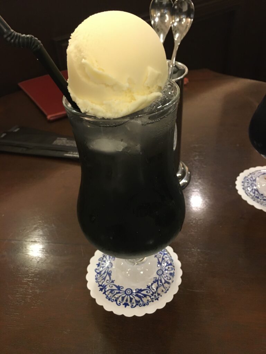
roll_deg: +4.0
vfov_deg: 61.7
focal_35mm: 29
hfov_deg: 48.2
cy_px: 177
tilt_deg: -38.6
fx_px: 297
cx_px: 133
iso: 160
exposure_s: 1/30
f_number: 2.2
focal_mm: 4.15
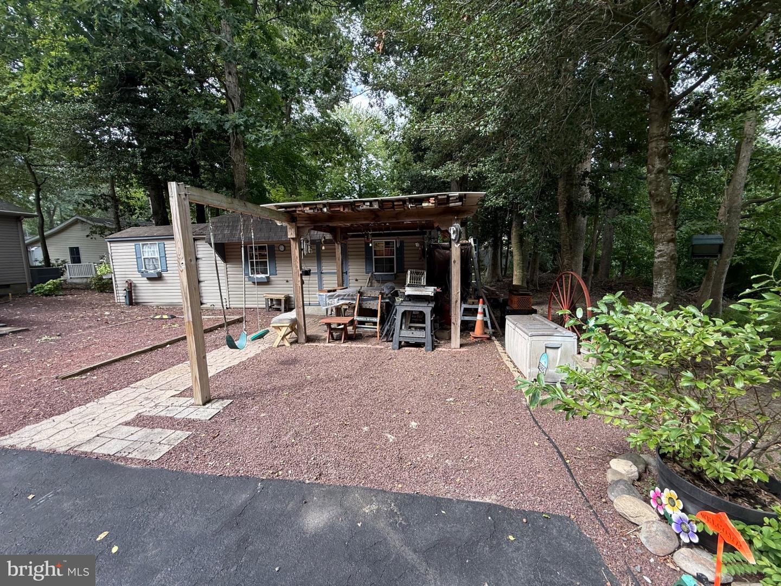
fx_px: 316
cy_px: 293
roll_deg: +1.5
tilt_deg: -7.1
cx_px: 390
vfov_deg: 85.7
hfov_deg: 102.1
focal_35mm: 14
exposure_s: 1/183
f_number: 2.2
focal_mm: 2.22
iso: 50
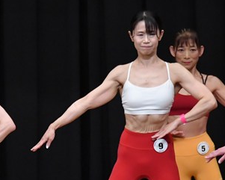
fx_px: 3491
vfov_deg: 3.0
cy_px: 184
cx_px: 25
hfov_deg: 3.7
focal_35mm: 524
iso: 5000
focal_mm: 145
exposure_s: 1/400
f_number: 5.6
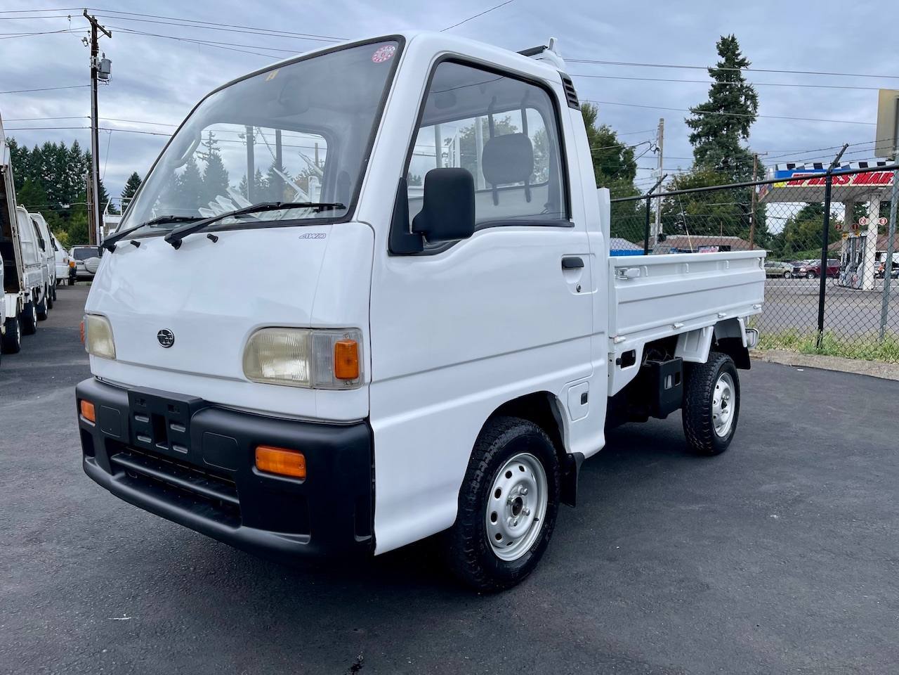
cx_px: 450
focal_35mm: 25
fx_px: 649
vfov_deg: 54.9
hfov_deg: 69.4
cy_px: 338
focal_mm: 5.1
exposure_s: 1/985
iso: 32
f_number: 1.6
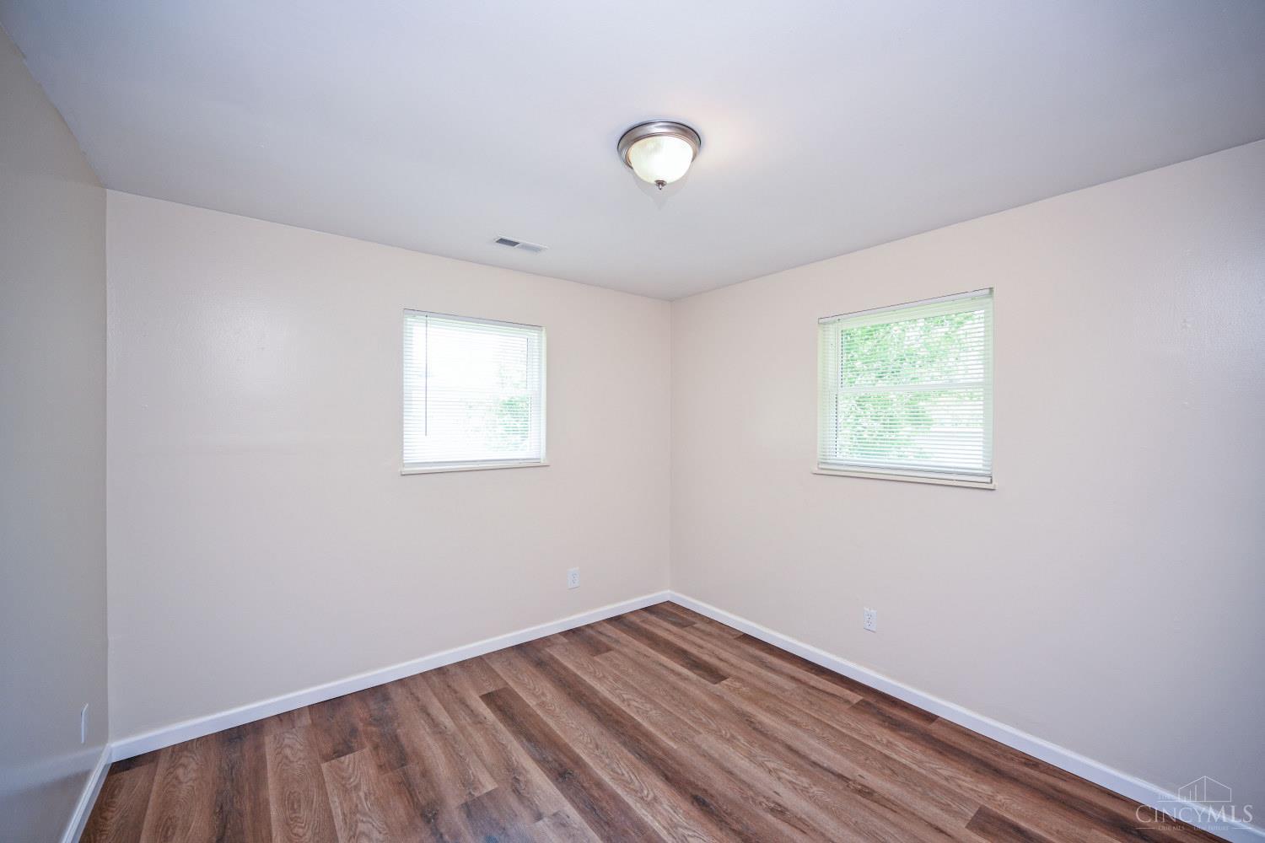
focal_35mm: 14
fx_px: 492
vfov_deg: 81.2
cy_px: 422
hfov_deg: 104.3
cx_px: 632
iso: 450
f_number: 4
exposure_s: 1/60
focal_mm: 14
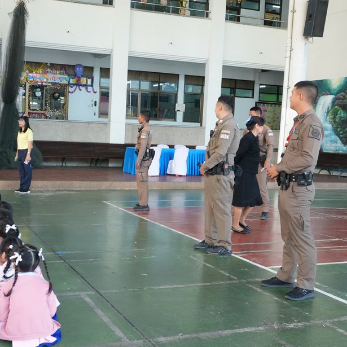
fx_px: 519
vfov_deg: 37.0
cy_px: 190
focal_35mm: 46
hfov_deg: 36.6
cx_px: 116
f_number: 5.6
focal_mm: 21
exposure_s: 1/125
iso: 1000
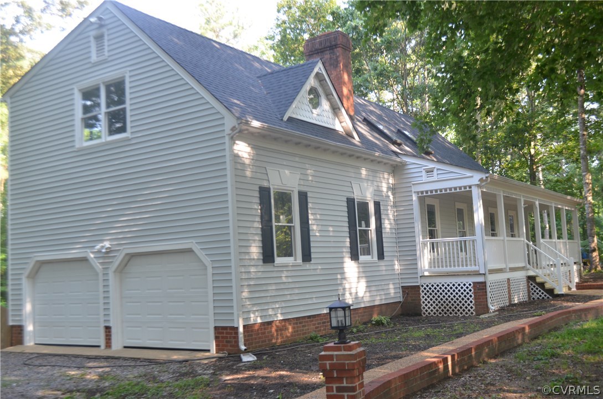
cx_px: 302
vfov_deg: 34.1
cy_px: 200
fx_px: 652
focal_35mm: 39
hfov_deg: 49.6
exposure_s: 1/100
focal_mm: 26
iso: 400
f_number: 5
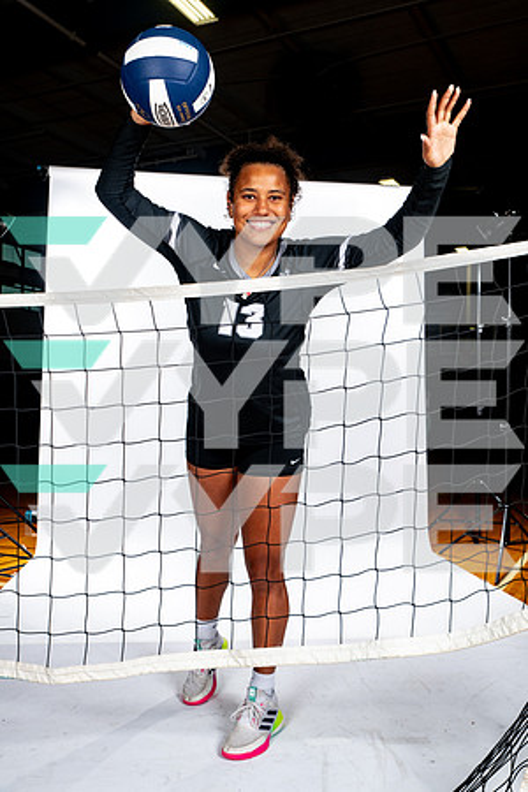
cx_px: 264
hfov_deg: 37.9
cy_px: 396
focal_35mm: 35
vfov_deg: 54.4
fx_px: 770
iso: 250
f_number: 7.1
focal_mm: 35
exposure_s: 1/320
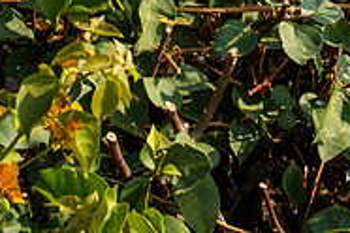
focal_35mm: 75
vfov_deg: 16.6
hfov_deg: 26.2
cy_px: -110
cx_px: 307
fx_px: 729
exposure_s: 1/125
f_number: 7.1
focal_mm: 24
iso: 100
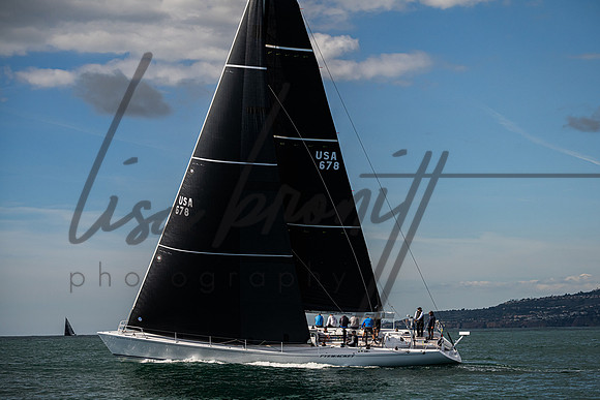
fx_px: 1783
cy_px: 214
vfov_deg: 12.8
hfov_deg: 19.1
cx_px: 321
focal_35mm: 107
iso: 400
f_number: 5.6
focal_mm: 100
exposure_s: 1/5000
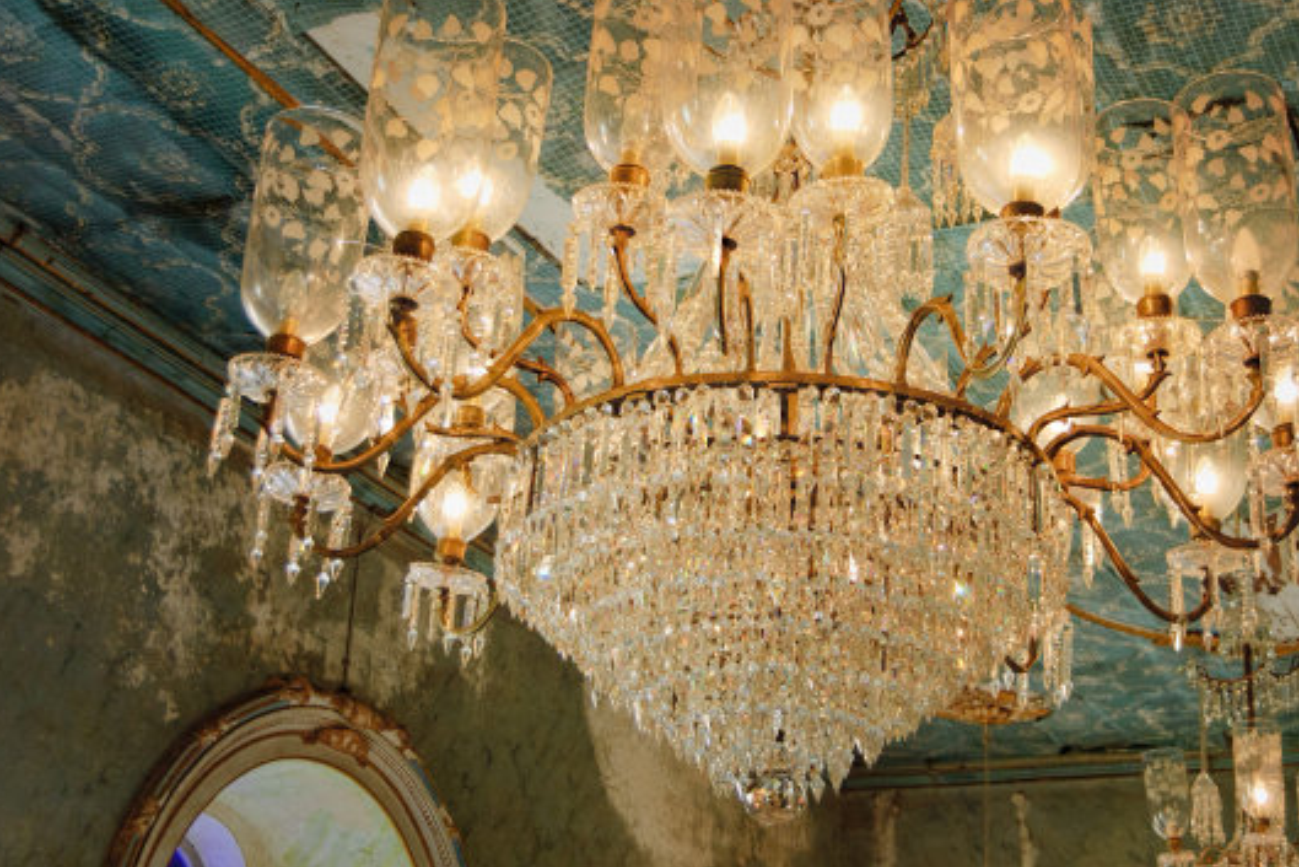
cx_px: 717
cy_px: 384
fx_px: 1877
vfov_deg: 26.0
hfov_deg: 38.1
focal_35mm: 52
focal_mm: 30
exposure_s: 1/60
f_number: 4.2
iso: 450
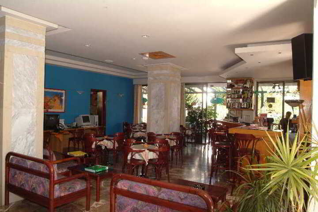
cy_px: 106
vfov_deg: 50.4
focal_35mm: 26
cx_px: 159
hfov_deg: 70.4
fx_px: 225
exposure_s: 1/45
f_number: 8
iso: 800
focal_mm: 17
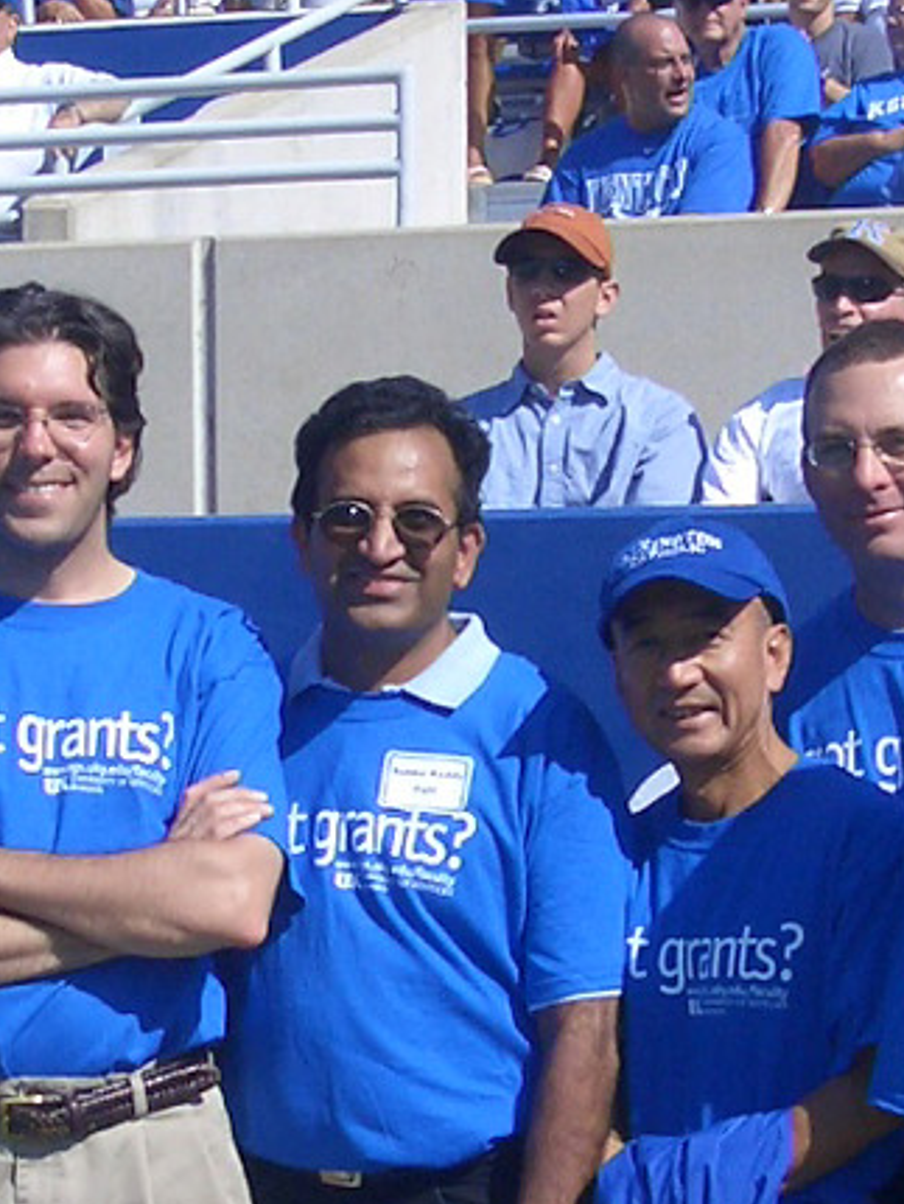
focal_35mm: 122
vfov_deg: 16.1
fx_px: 4244
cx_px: 395
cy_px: 533
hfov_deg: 12.2
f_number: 4.3
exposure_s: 1/640
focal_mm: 5.8
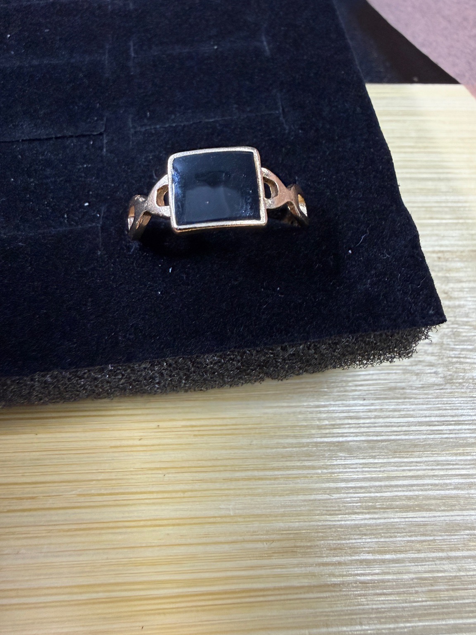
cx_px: 235
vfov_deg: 69.4
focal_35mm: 25
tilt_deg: -63.7
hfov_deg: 54.9
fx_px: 458
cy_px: 310
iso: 250
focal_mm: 2.22
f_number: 2.2
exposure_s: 1/72
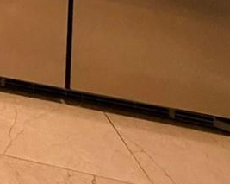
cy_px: -266
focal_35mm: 82
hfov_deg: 13.7
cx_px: -362
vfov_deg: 13.4
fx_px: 558
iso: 320
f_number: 2.2
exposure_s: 1/60
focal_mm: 2.22
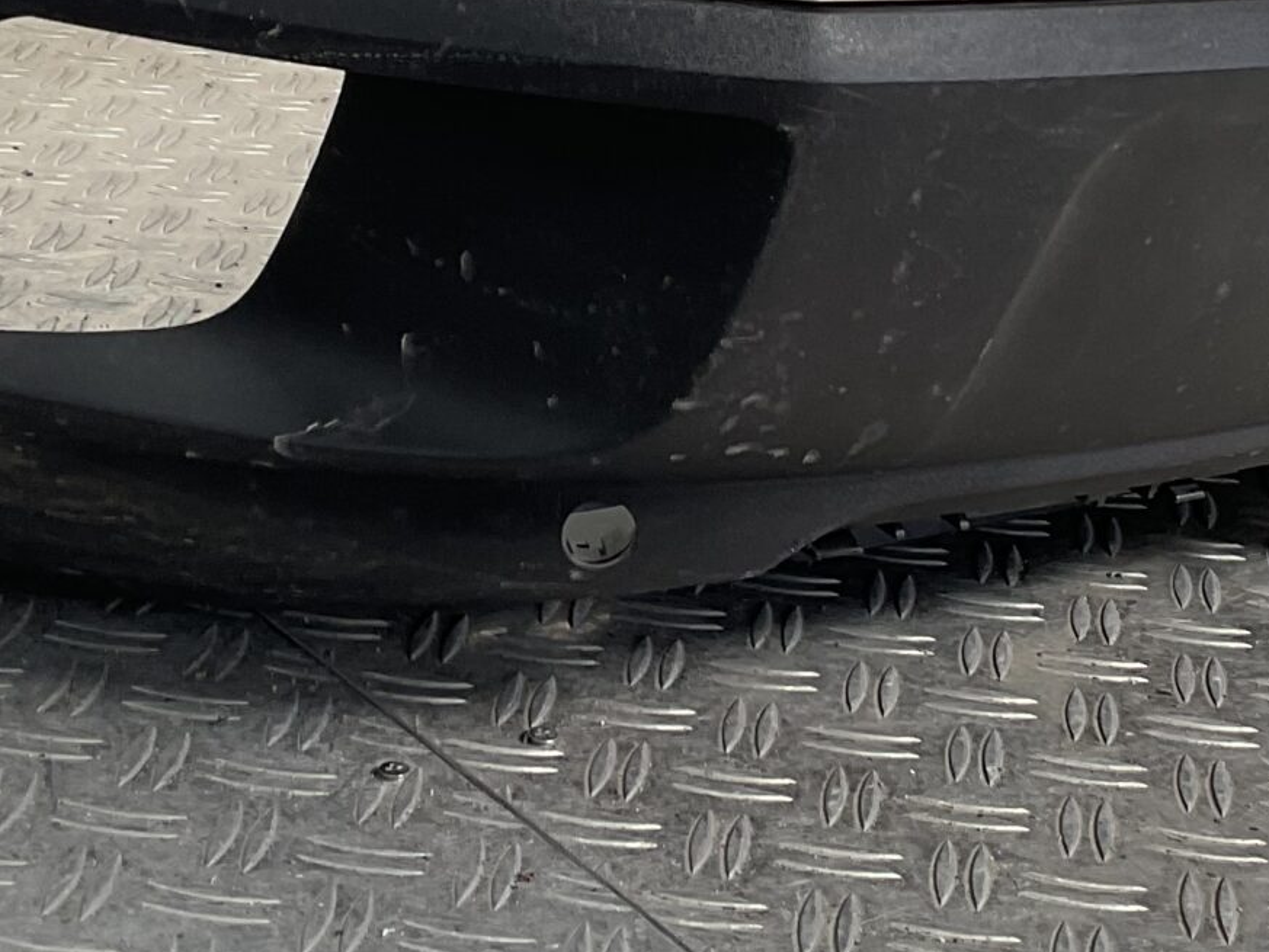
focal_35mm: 85
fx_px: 3116
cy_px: 99
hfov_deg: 23.0
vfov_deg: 17.1
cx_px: 779
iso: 16
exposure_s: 1/205
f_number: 1.8
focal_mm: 3
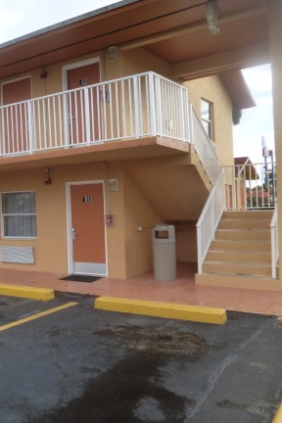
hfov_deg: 32.8
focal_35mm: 37
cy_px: 199
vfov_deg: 51.9
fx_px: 435
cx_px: -4
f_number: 2.8
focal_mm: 4.3
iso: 160
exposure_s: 1/640
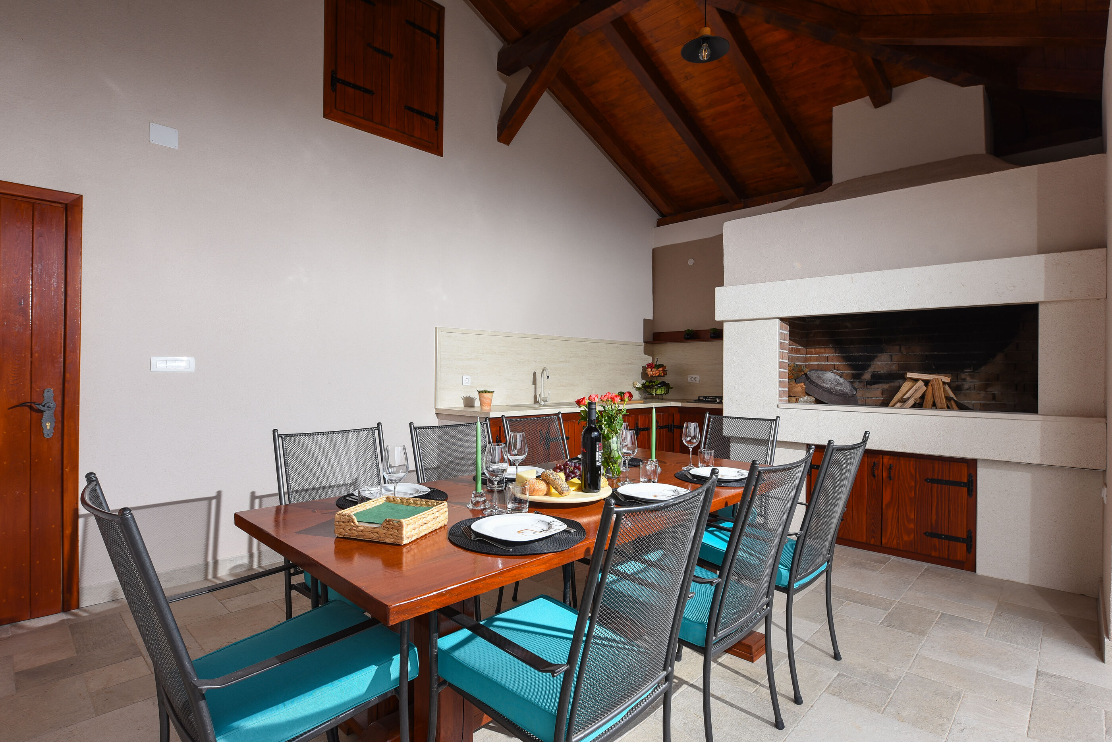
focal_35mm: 18
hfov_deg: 90.0
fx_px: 556
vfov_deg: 67.4
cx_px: 556
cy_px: 371
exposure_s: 1/125
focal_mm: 18
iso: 160
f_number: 7.1
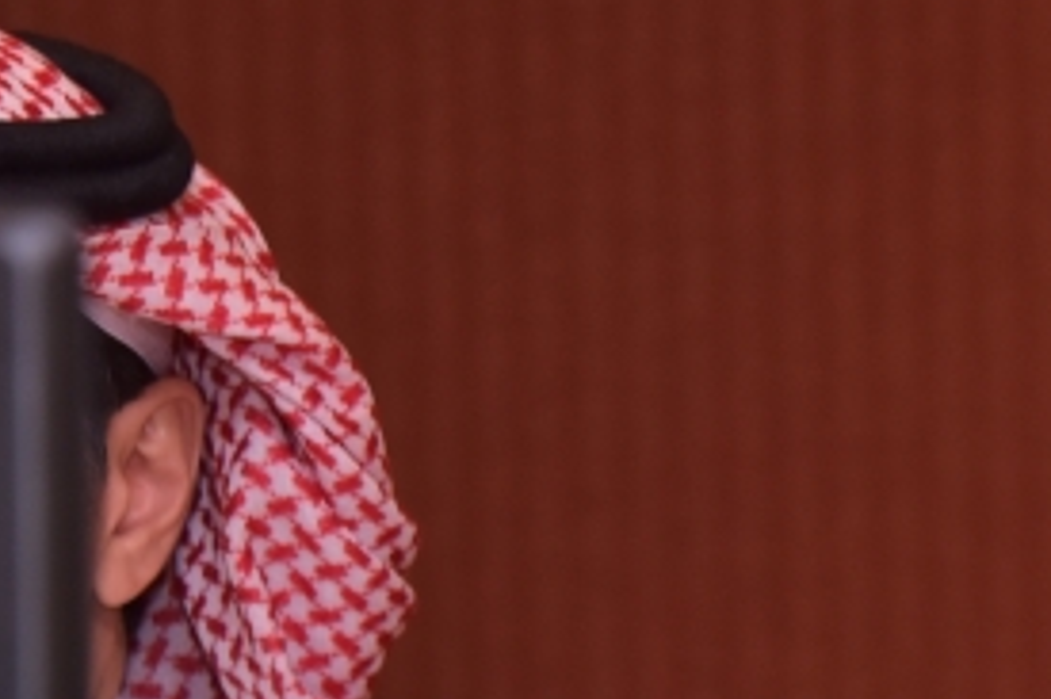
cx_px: 1750
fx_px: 11904
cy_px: 900
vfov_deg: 3.4
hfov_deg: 5.0
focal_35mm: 408
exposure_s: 1/80
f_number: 5.3
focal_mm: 112
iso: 500
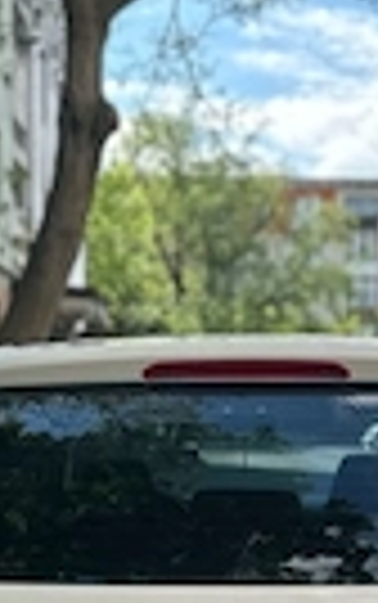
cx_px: 243
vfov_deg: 26.8
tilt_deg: -1.1
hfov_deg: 17.2
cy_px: 441
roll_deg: -0.8
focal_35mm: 76
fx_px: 1250
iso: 80
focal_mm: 6.86
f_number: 1.78
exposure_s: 1/2660
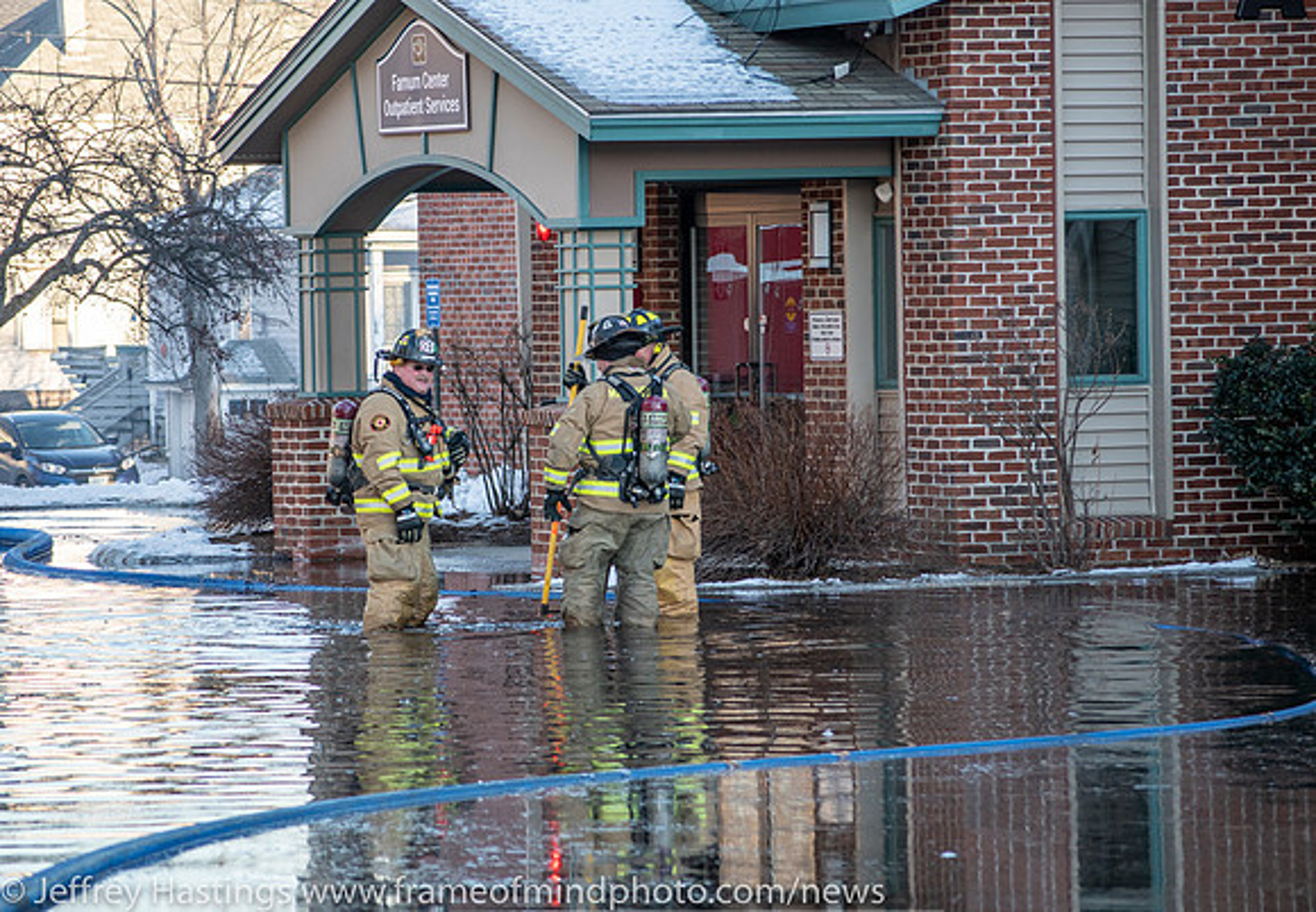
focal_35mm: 197
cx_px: 596
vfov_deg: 7.2
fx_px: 7296
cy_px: 412
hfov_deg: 10.3
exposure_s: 1/200
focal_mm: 116
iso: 320
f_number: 4.8
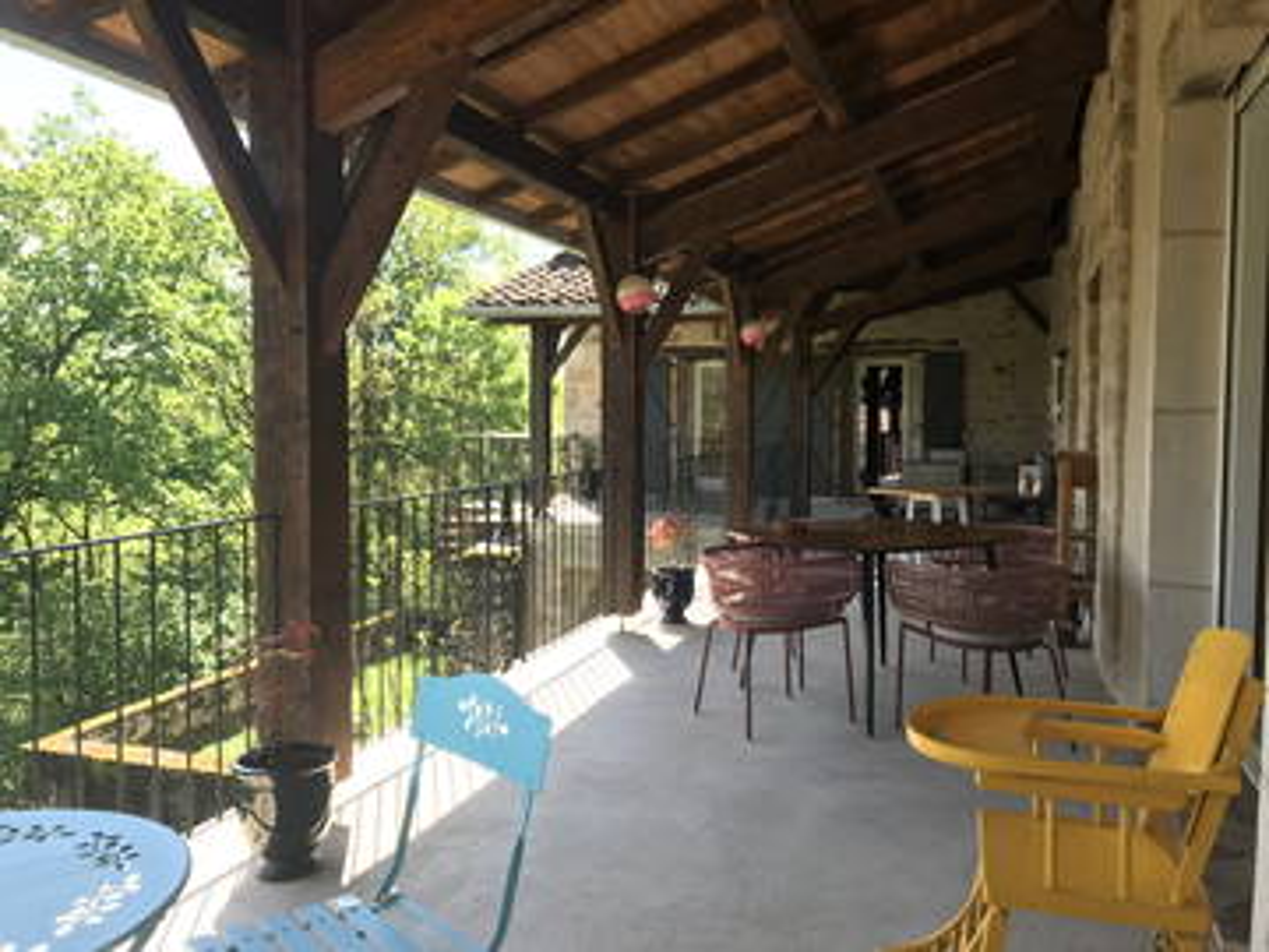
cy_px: 476
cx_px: 634
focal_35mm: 28
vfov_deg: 49.7
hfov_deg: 63.4
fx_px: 1026
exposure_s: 1/247
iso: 20
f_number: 1.8
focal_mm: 3.99
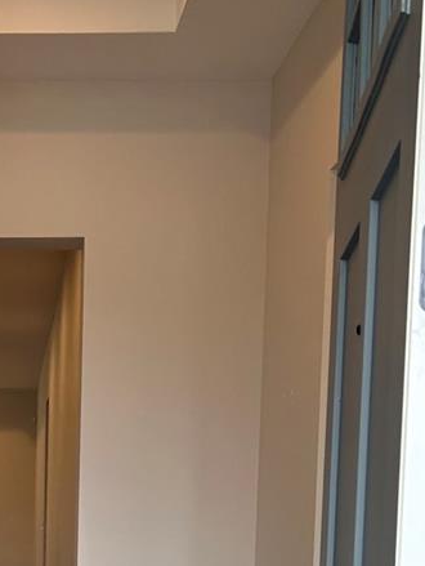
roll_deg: -0.3
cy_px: 624
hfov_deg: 20.0
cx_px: -26
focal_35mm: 71
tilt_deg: -4.9
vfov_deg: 25.4
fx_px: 1161
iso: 50
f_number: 1.5
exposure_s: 1/120
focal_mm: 5.7
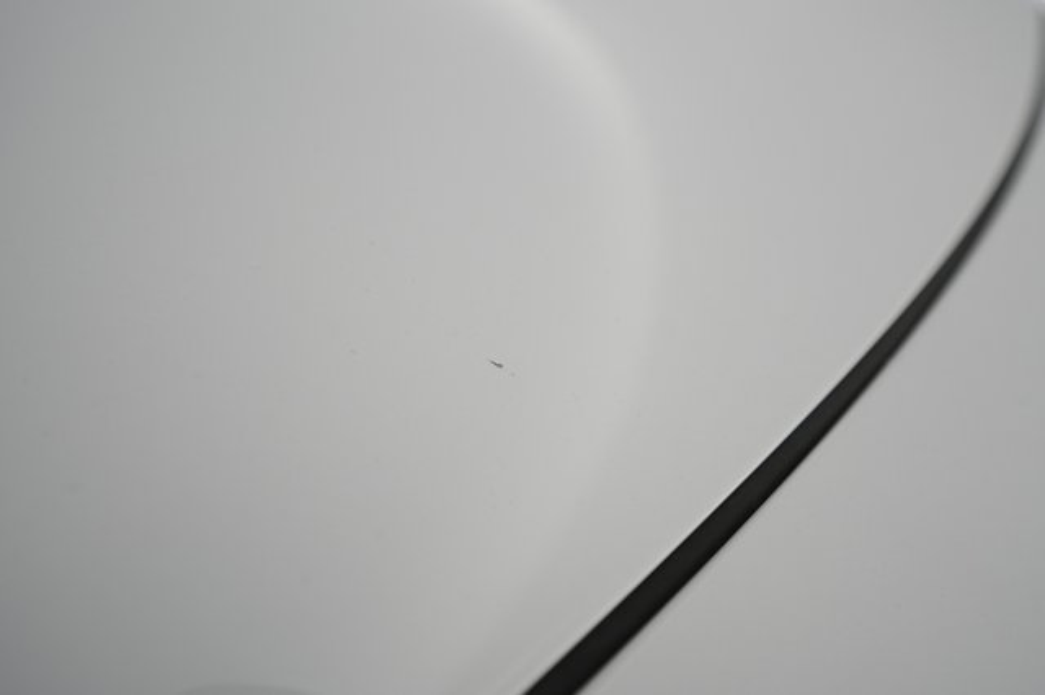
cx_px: 522
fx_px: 812
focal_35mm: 28
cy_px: 348
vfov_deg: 46.4
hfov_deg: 65.5
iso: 1250
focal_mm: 28
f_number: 4.5
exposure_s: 1/100
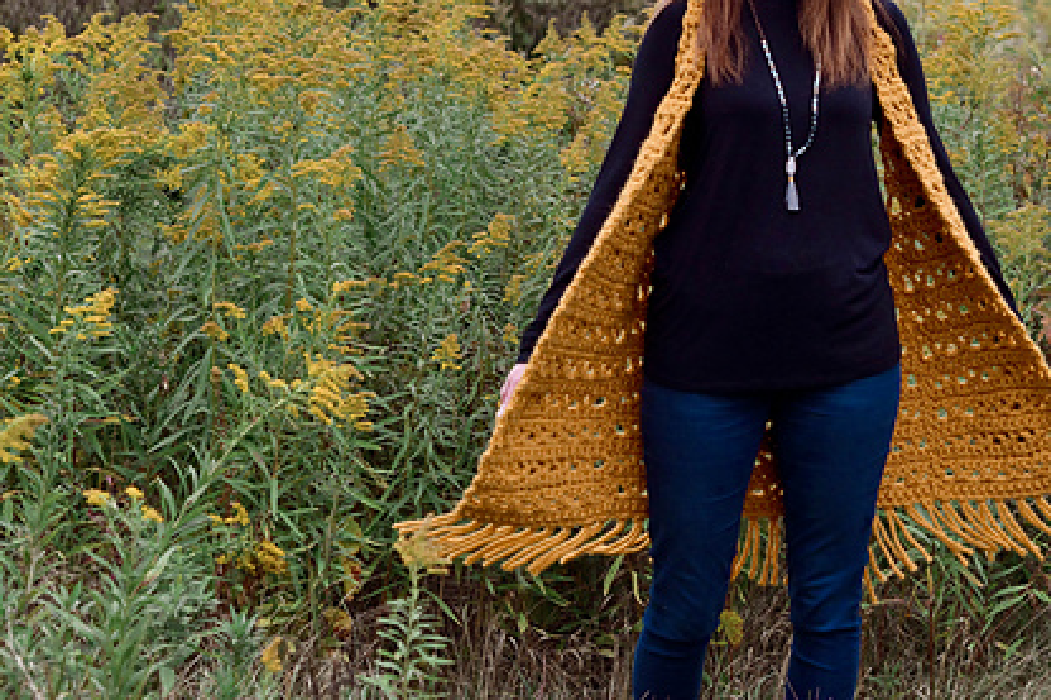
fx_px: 2247
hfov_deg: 26.2
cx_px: 710
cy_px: 208
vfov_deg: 17.6
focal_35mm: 77
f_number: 3.5
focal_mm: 50
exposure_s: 1/320
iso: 1250
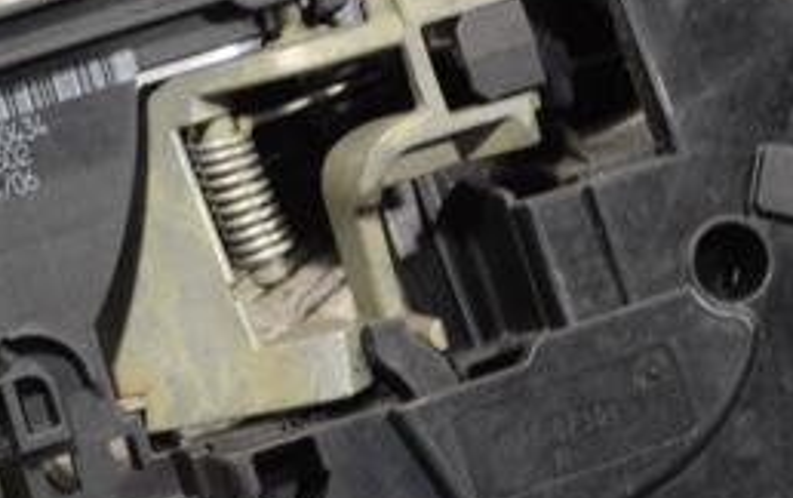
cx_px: 123
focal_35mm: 195
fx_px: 4224
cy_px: 224
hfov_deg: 10.7
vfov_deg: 6.7
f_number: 5.6
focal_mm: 55
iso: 400
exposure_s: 1/30
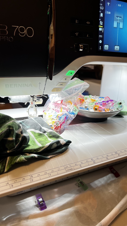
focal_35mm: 29
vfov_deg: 66.1
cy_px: 112
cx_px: 73
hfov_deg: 40.1
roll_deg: -3.0
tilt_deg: -17.2
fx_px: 174
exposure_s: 1/120
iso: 100
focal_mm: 5.7
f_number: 1.5
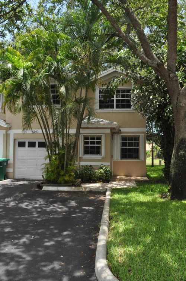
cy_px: 140
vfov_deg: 67.4
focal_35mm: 27
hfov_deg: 47.8
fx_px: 210
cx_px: 93
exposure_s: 1/640
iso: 2000
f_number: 13
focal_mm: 18
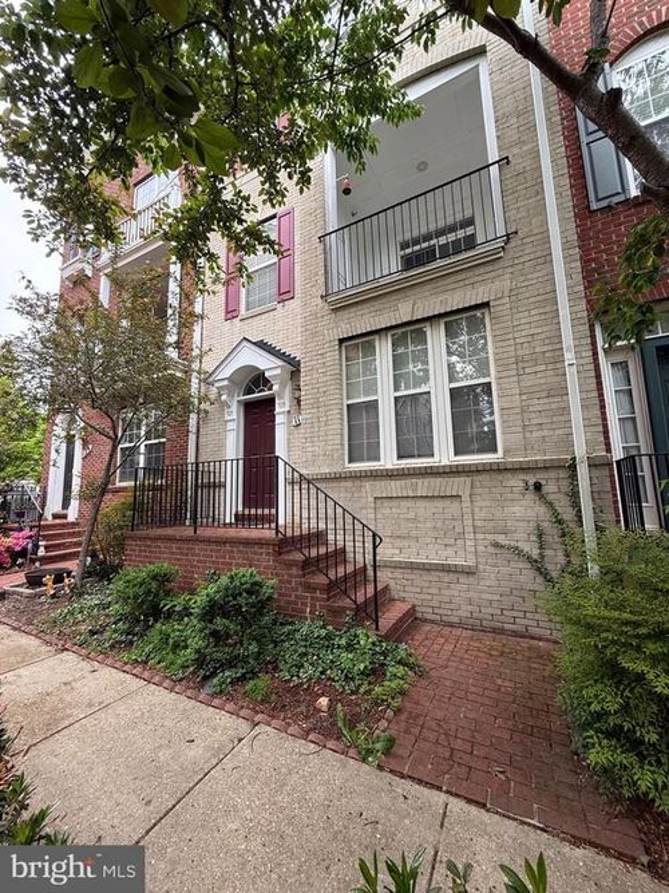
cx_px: 334
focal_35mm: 14
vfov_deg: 102.1
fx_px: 361
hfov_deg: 85.7
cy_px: 446
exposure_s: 1/99
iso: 80
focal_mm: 2.22
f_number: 2.2
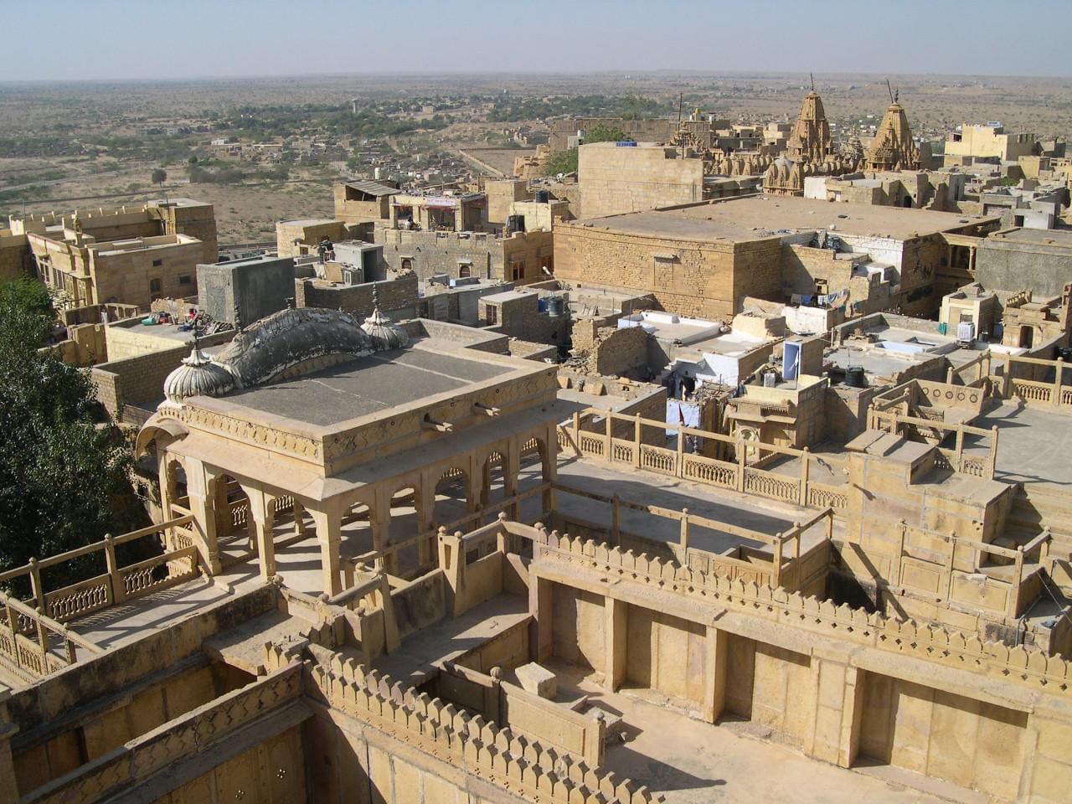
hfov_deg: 49.0
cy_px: 402
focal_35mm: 38
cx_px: 536
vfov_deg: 37.7
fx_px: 1177
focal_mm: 8
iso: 100
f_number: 7.6
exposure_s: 1/247
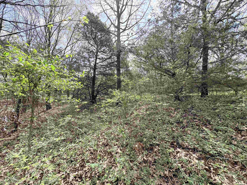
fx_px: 100
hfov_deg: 102.1
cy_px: 92
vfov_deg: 85.7
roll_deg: +2.5
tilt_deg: +0.3
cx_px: 124
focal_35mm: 14
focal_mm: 2.22
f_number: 2.2
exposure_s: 1/498
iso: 64
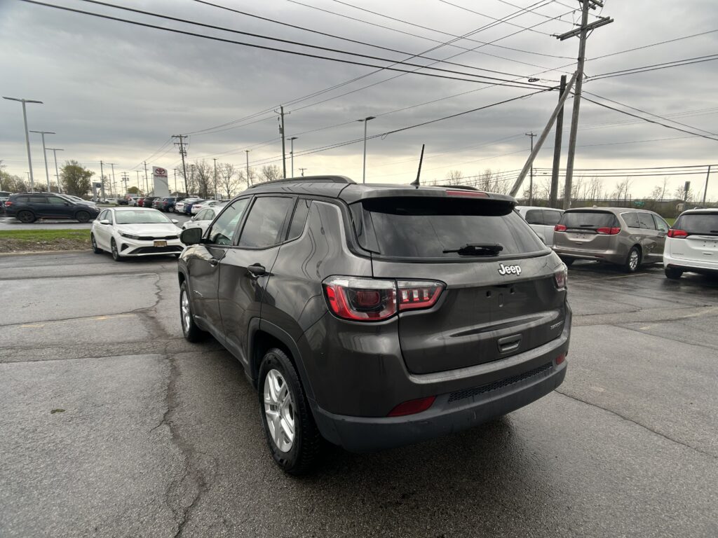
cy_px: 269
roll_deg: -2.1
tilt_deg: -9.7
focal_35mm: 26
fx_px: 539
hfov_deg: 67.3
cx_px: 359
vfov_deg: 53.1
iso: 50
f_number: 1.5
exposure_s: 1/1808
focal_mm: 5.7
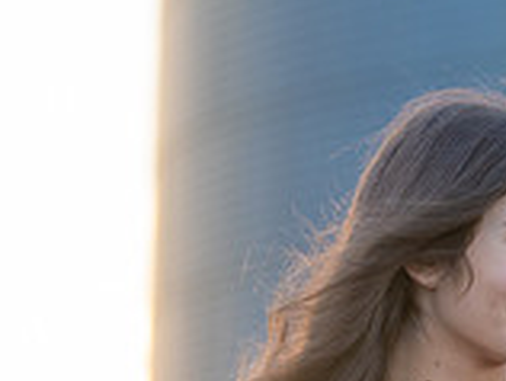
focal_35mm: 405
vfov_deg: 3.7
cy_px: 450
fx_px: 5929
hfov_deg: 4.9
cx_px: 464
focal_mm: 115
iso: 500
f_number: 2.8
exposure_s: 1/320
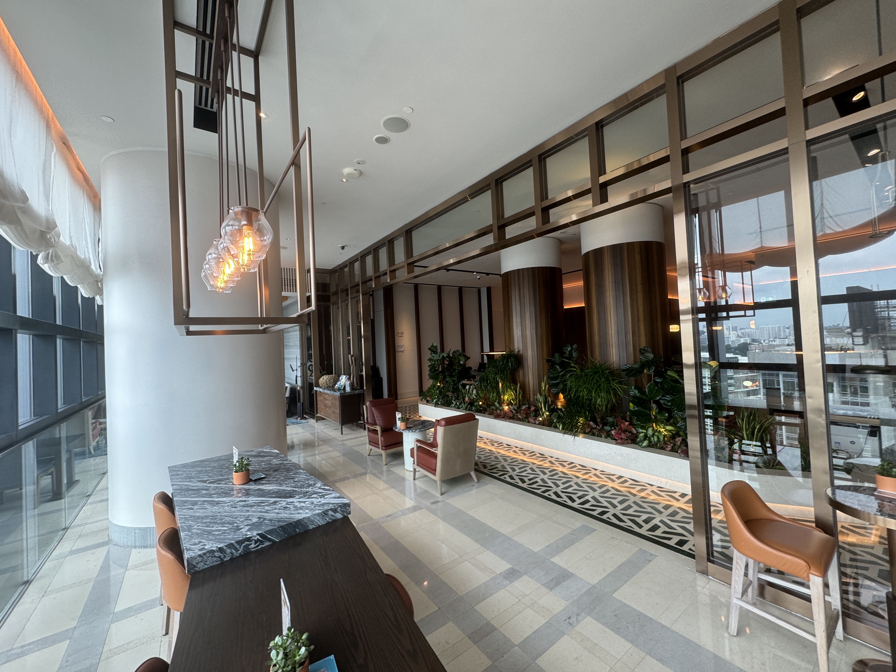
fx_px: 362
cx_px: 448
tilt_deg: +1.4
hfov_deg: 102.1
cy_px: 336
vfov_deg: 85.7
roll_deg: +2.5
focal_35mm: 14
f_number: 2.2
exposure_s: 1/61
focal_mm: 2.22
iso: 100
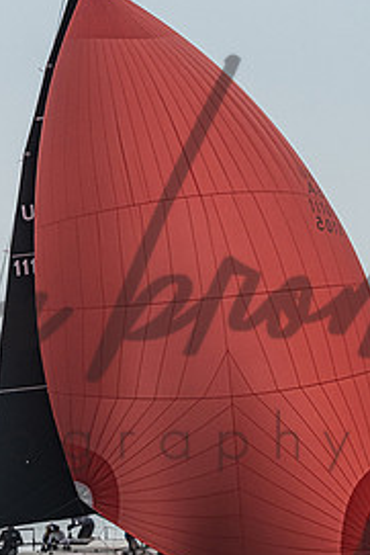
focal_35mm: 458
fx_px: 7051
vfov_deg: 4.5
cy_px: 278
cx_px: 224
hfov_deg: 3.0
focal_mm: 185
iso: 400
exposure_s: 1/3200
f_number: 7.6
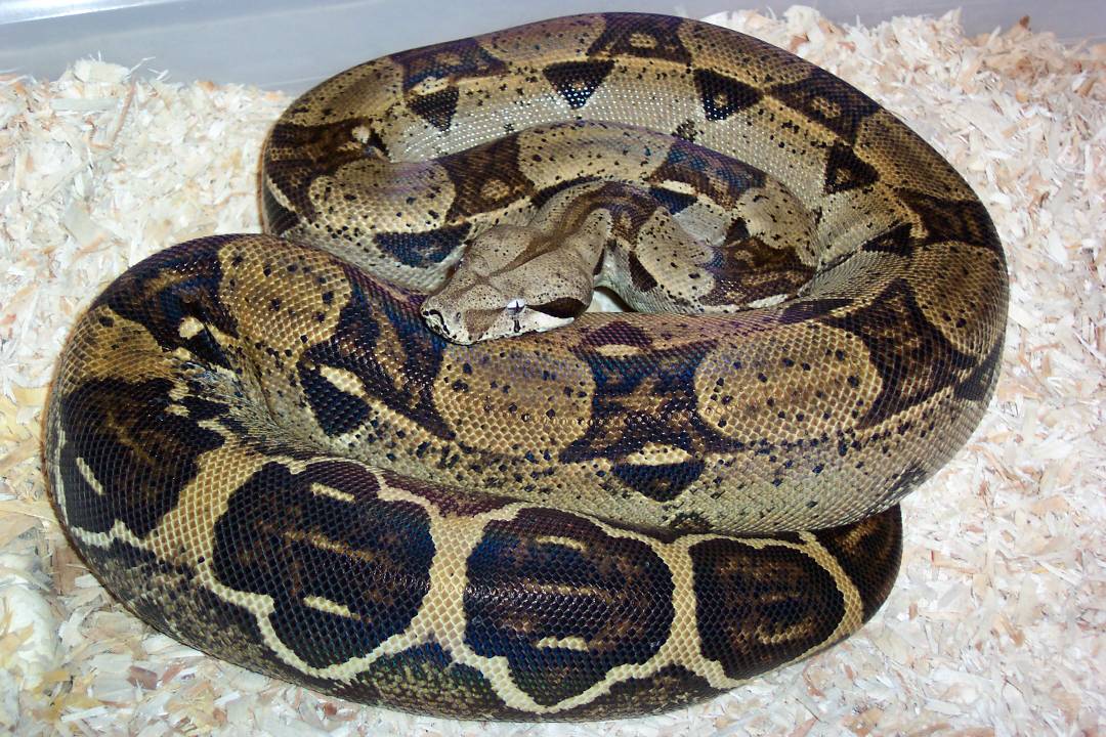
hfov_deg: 38.9
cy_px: 368
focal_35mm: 51
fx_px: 1567
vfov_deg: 26.5
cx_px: 553
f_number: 3.4
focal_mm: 10.7
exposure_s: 1/45
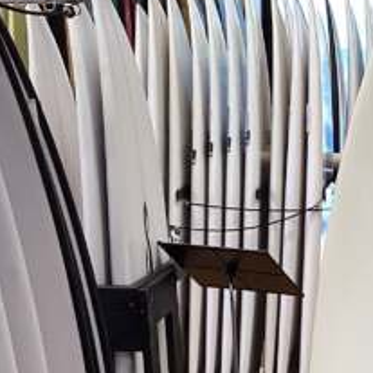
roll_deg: +0.0
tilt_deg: -19.4
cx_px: 465
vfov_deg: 15.4
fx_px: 1292
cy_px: 519
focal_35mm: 106
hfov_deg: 15.7
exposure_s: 1/50
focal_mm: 3.3
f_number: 2.4
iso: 64
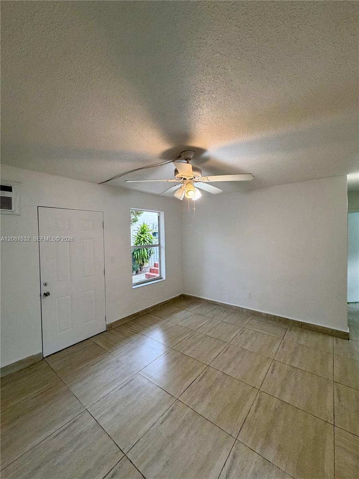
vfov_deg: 102.1
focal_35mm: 14
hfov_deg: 85.7
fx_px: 194
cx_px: 180
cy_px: 240
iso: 200
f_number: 2.2
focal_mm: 2.22
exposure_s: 1/60
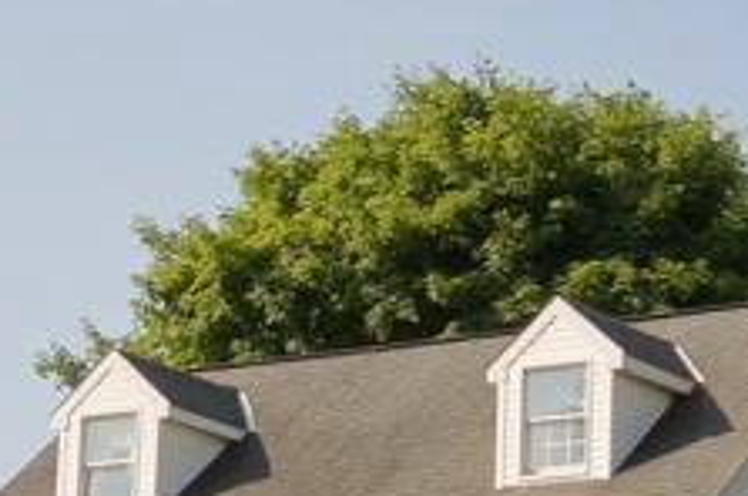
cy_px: 359
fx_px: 3901
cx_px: 488
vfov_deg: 7.3
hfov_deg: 10.9
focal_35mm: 188
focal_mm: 20
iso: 100
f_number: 5.6
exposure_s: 1/320
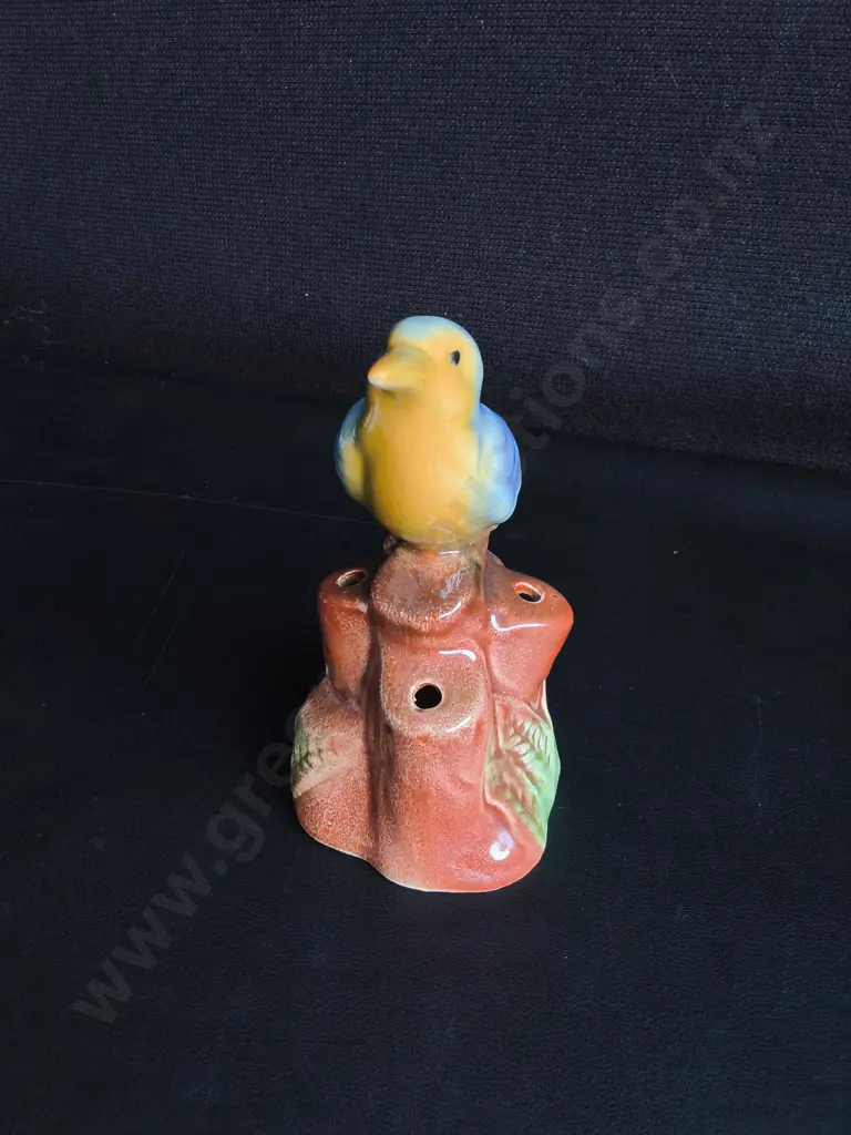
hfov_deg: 51.4
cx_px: 426
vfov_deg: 65.3
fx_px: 885
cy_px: 568
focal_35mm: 27
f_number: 2
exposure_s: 1/100
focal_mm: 2.87
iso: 200
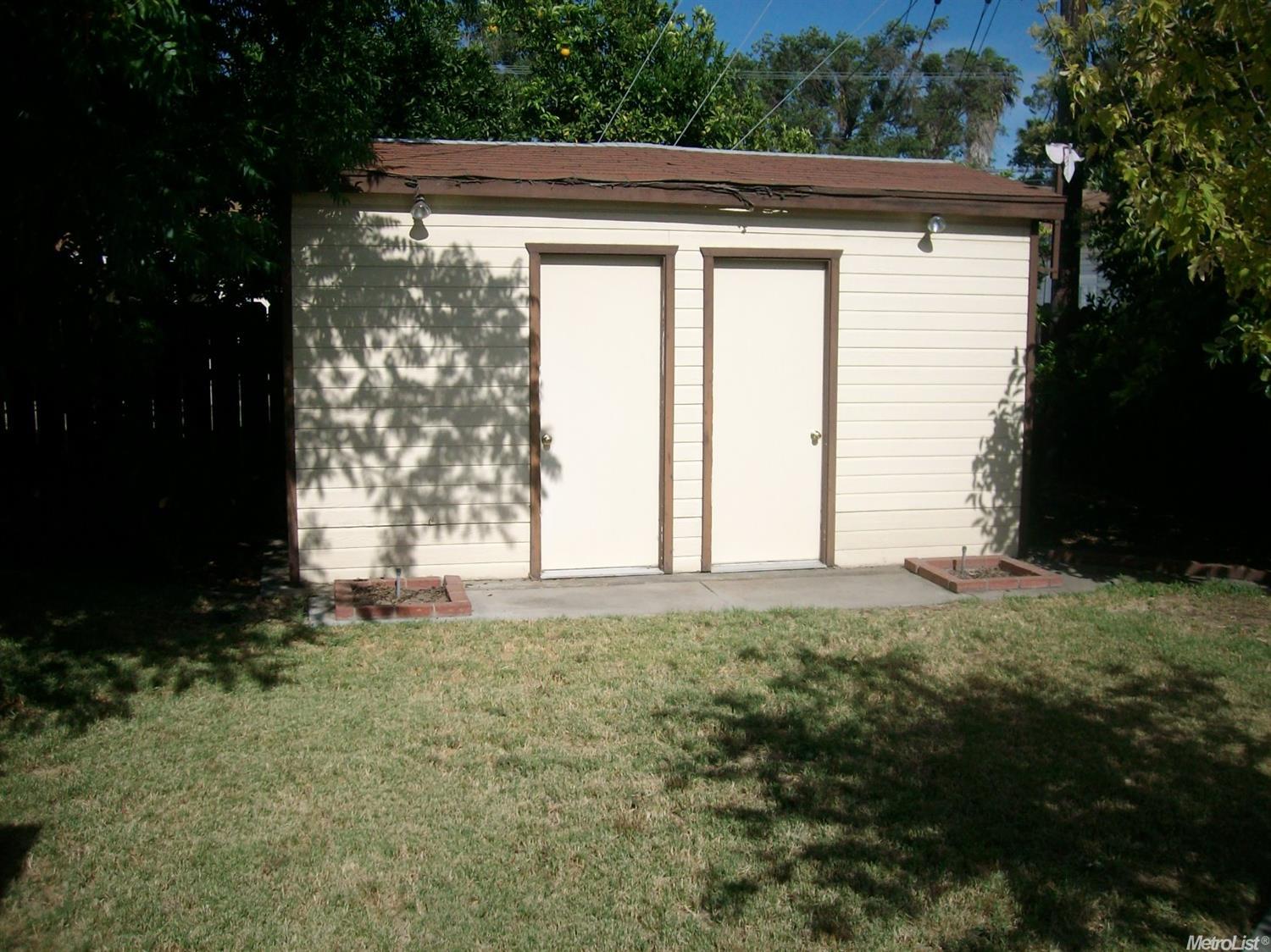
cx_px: 636
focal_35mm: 35
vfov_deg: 40.7
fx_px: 1285
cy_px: 476
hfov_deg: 52.6
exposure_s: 1/461
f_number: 7.2
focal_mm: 5.8
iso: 80
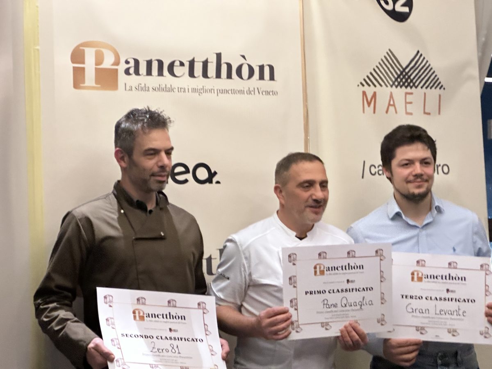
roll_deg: +1.6
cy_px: 184
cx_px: 246
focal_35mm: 77
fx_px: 1094
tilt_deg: +1.7
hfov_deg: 25.3
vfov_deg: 19.1
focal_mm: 9
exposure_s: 1/34
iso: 800
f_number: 2.8
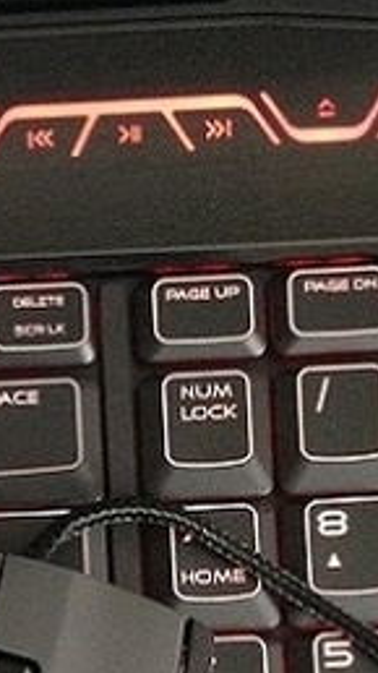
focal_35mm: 107
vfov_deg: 19.5
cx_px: -242
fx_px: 1908
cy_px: 657
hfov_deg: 10.8
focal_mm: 4.13
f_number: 2.4
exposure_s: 1/20
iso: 400
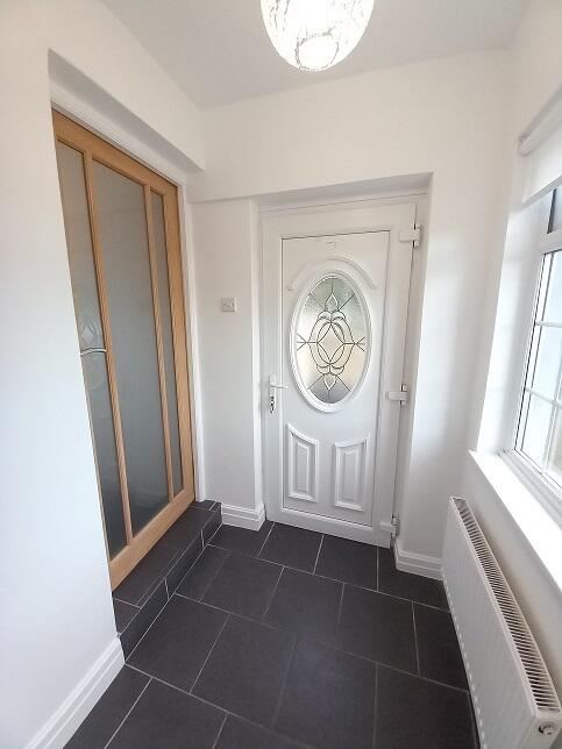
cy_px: 374
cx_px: 281
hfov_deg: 89.9
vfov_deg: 106.2
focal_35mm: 13
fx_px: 281
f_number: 2.2
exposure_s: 1/50
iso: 100
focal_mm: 1.13
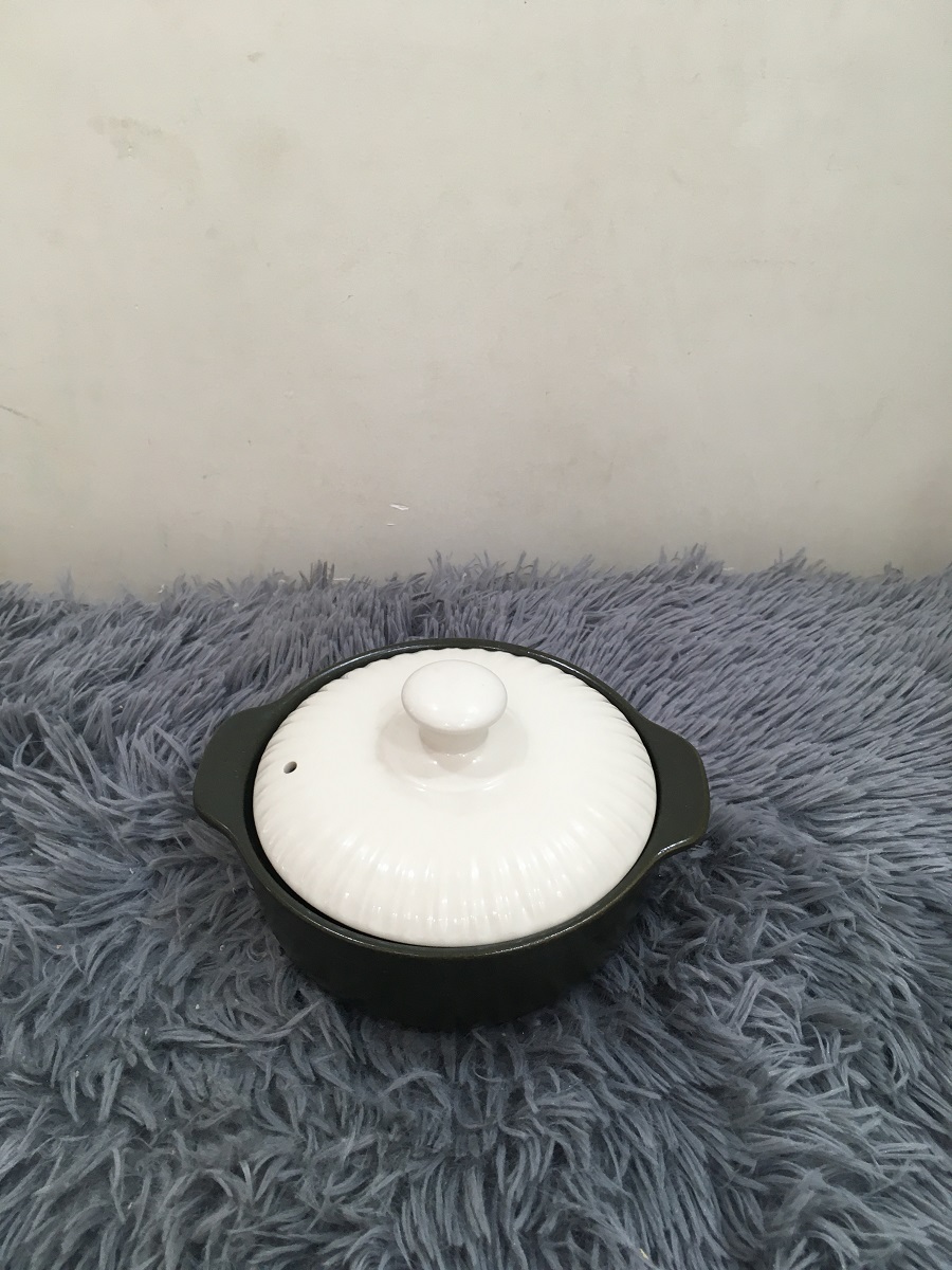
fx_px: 1063
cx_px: 476
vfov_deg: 61.7
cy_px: 635
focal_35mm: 29
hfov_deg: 48.2
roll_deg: -3.0
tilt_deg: -39.3
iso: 64
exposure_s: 1/33
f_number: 2.2
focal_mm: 4.15
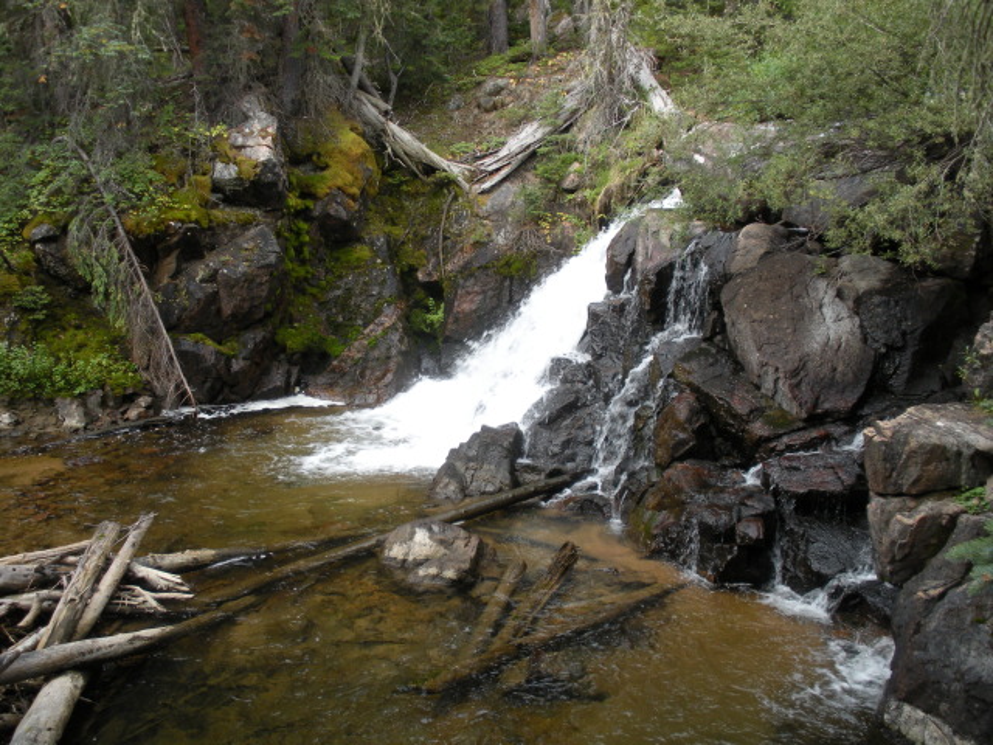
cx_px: 496
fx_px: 1033
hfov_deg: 51.4
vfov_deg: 39.7
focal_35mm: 36
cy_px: 372
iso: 88
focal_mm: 6.3
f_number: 3.5
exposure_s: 1/88.6
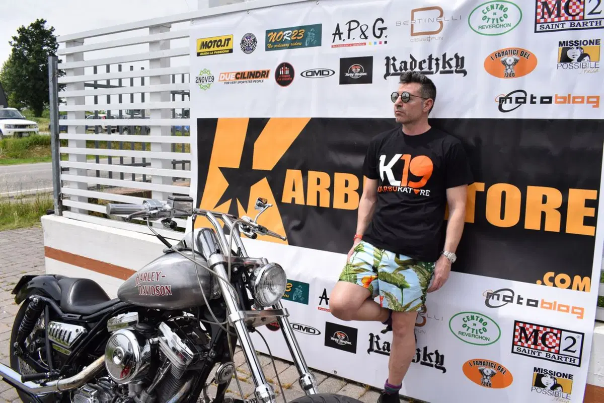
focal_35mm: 30
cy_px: 202
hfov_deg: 61.9
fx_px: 503
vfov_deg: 43.6
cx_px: 302
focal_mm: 20
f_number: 10
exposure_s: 1/400
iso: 200
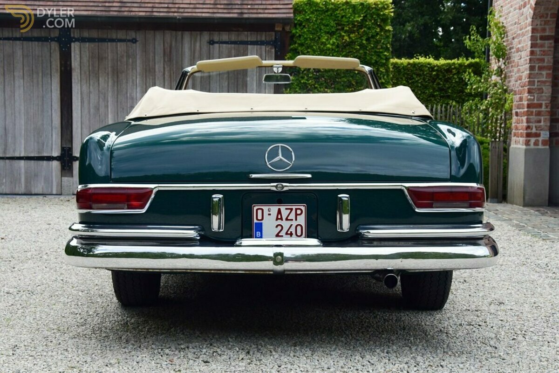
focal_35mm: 52
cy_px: 186
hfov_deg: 37.9
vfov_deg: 25.8
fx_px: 815
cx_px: 280
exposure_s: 1/160
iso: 400
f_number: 9
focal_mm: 35
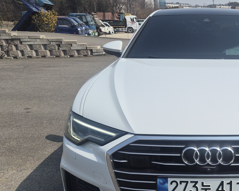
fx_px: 325
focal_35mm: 46
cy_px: 113
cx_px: 209
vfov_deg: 32.7
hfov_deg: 38.0
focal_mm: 5.4
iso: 64
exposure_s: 1/7696
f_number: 1.8
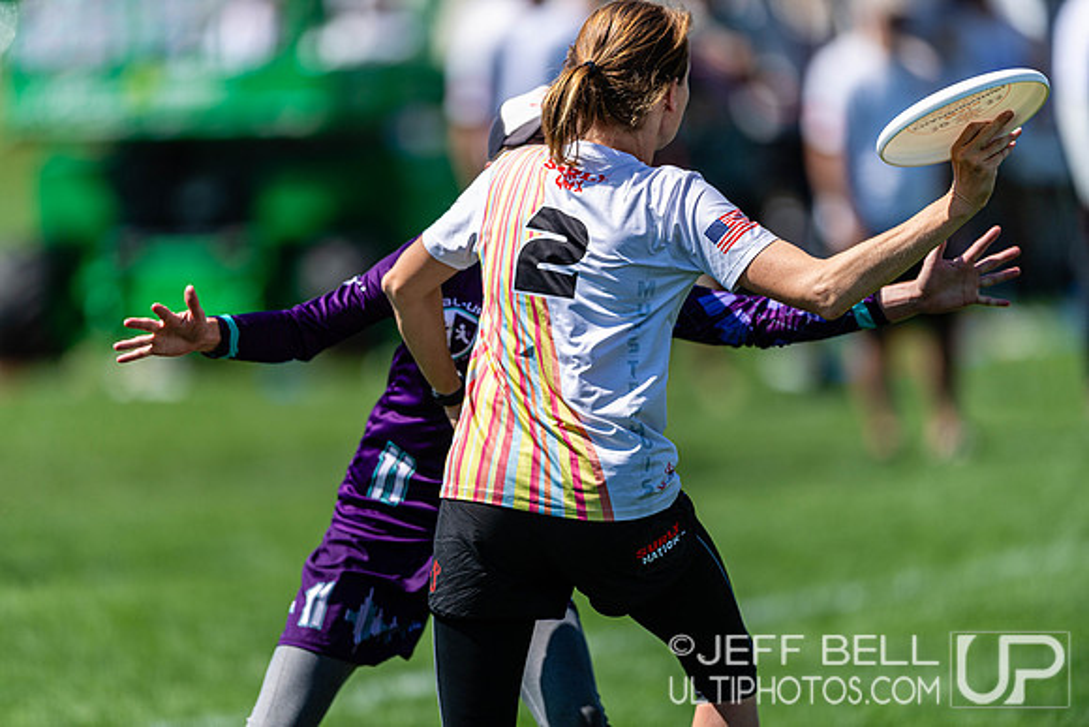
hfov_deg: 5.2
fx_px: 12102
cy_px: 364
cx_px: 544
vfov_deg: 3.4
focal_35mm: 400
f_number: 2.8
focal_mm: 400
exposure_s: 1/2500
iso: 100
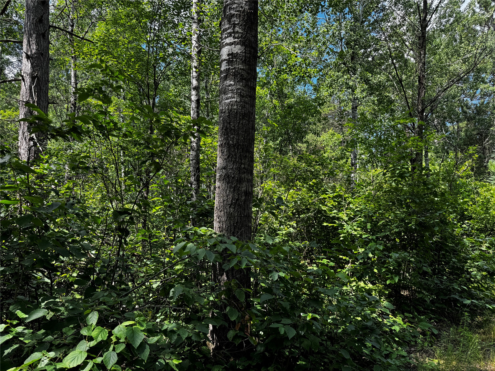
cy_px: 186
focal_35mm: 24
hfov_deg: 71.6
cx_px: 248
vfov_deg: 56.8
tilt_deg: +4.0
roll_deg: -0.9
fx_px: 343
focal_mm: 6.76
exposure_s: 1/604
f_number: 1.78
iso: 80
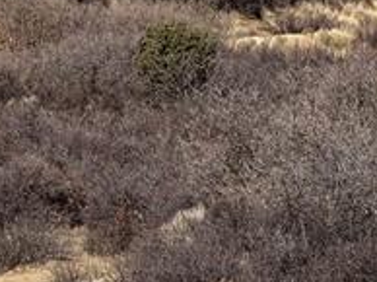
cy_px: -336
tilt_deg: +2.6
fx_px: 4427
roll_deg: +2.2
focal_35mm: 407
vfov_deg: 3.6
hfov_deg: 4.7
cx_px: -600
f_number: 2.8
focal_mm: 9
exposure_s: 1/1488
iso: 32
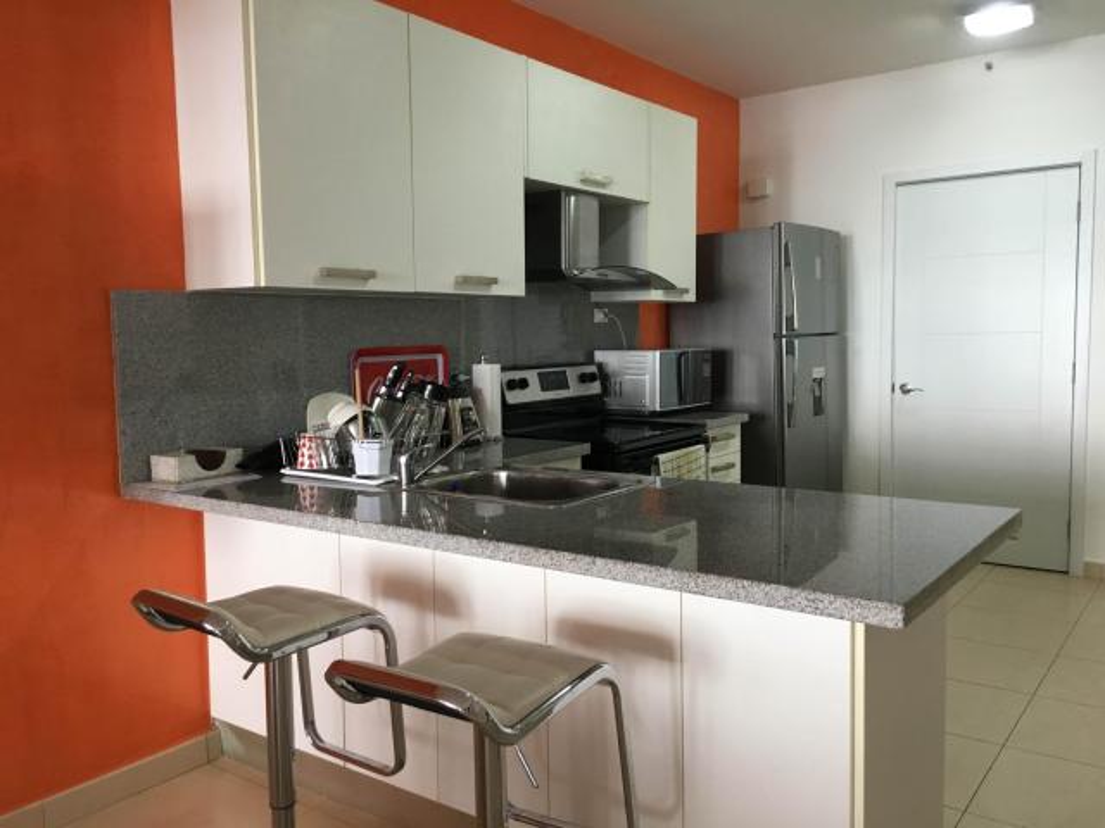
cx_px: 552
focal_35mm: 29
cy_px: 414
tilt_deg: -5.9
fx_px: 926
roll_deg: +1.2
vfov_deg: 48.2
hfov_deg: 61.7
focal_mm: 4.15
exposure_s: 1/30
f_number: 2.2
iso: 100
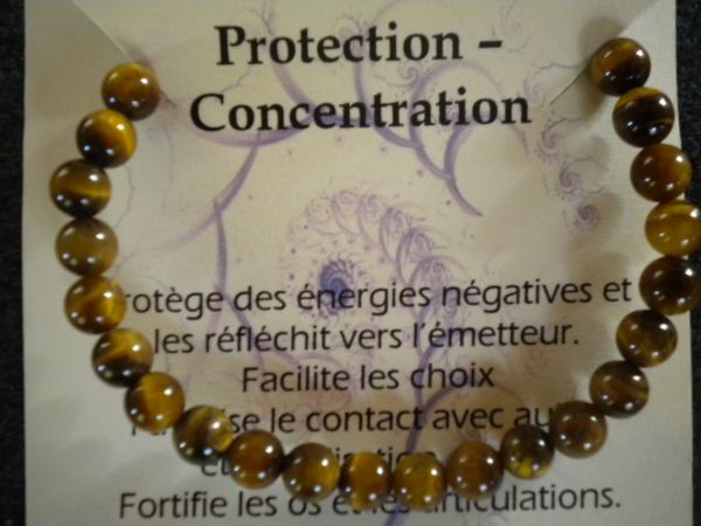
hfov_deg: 45.8
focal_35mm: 41
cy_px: 263
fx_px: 830
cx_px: 350
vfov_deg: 35.1
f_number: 3.5
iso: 400
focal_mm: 7.4
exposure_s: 1/37.8
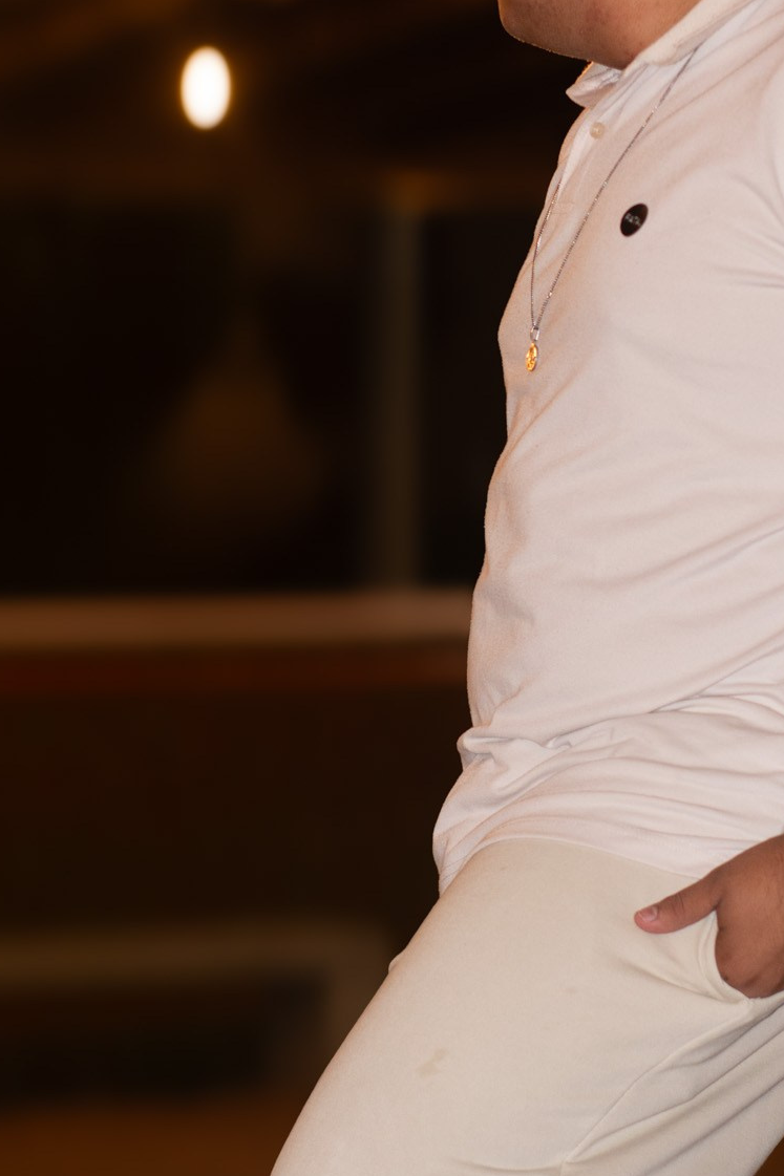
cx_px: 620
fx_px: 4476
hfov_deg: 10.0
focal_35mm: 137
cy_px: 418
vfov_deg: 15.0
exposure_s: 1/100
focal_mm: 50
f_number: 2.5
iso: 640
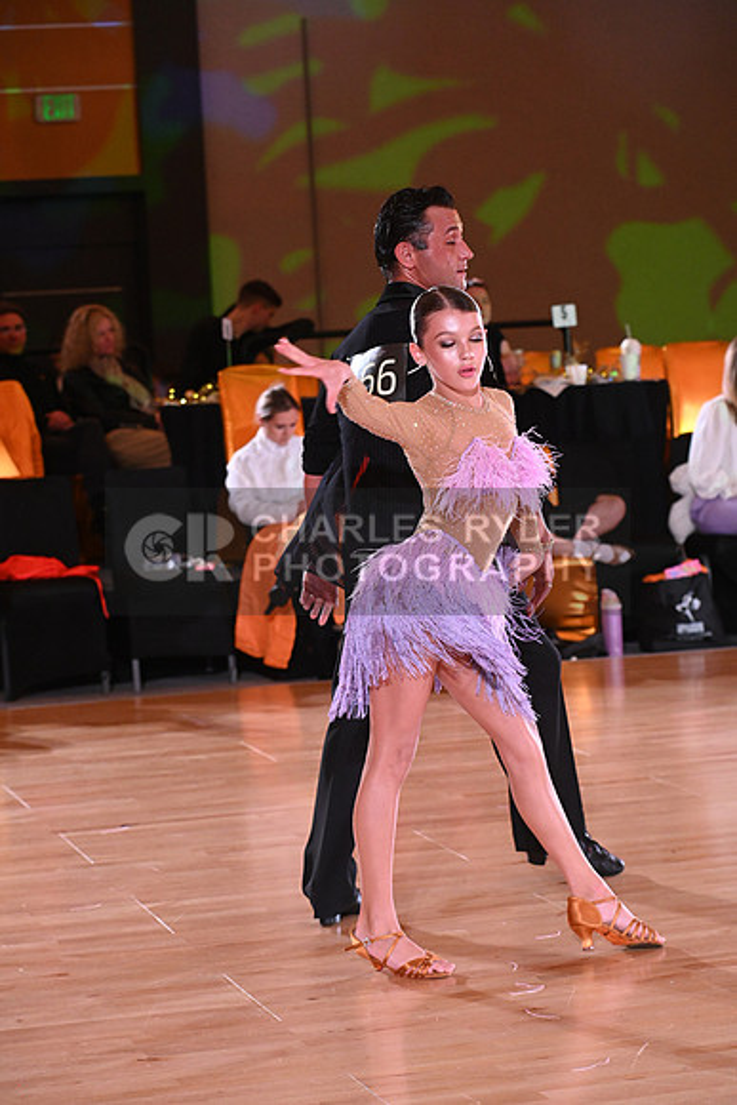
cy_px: 552
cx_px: 368
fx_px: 2915
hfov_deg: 14.4
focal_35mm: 95
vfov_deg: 21.5
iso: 5000
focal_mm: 95
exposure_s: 1/400
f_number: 5
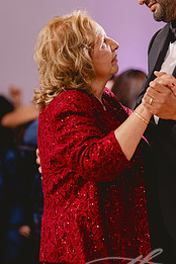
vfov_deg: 7.1
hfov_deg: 4.7
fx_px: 2127
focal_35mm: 290
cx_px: 133
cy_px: 92
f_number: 3.5
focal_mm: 168
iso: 1250
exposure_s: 1/160
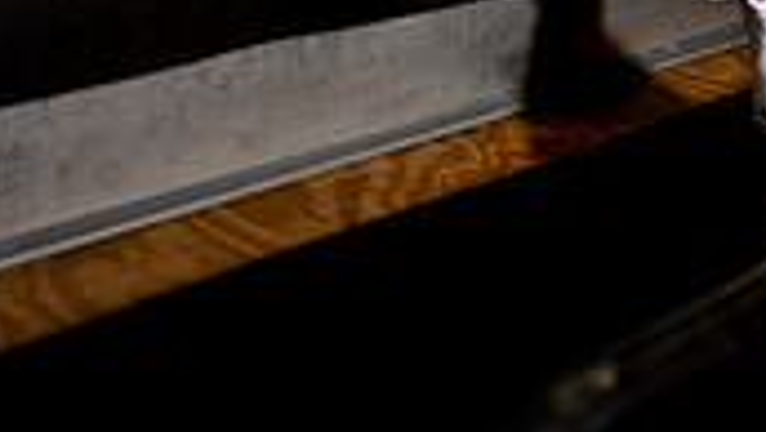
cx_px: 577
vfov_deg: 13.9
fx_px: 1341
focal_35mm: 66
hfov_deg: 31.3
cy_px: -552
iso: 100
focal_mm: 24
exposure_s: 1/640
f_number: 1.4
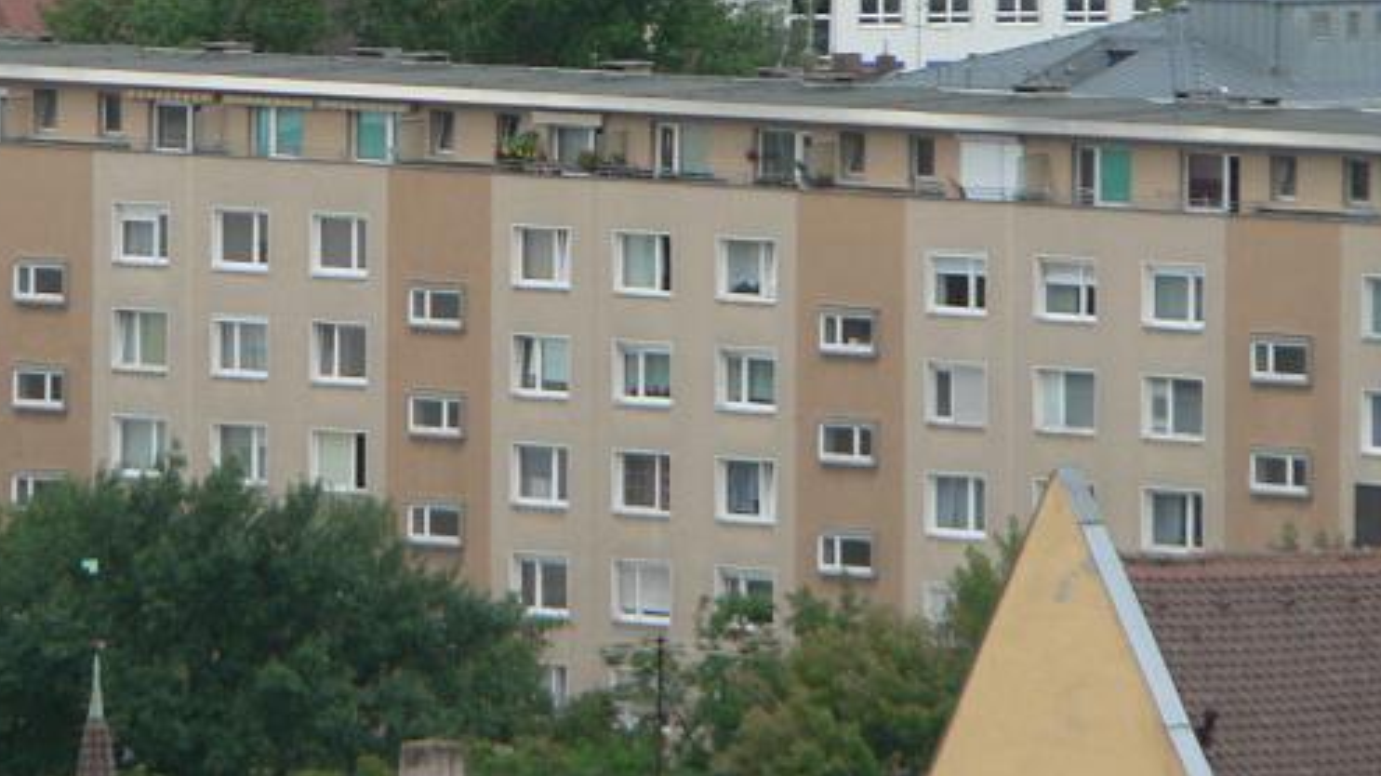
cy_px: 279
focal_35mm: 761
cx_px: 402
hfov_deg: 2.8
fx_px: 27856
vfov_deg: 1.6
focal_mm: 72
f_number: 4
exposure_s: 1/160
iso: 80
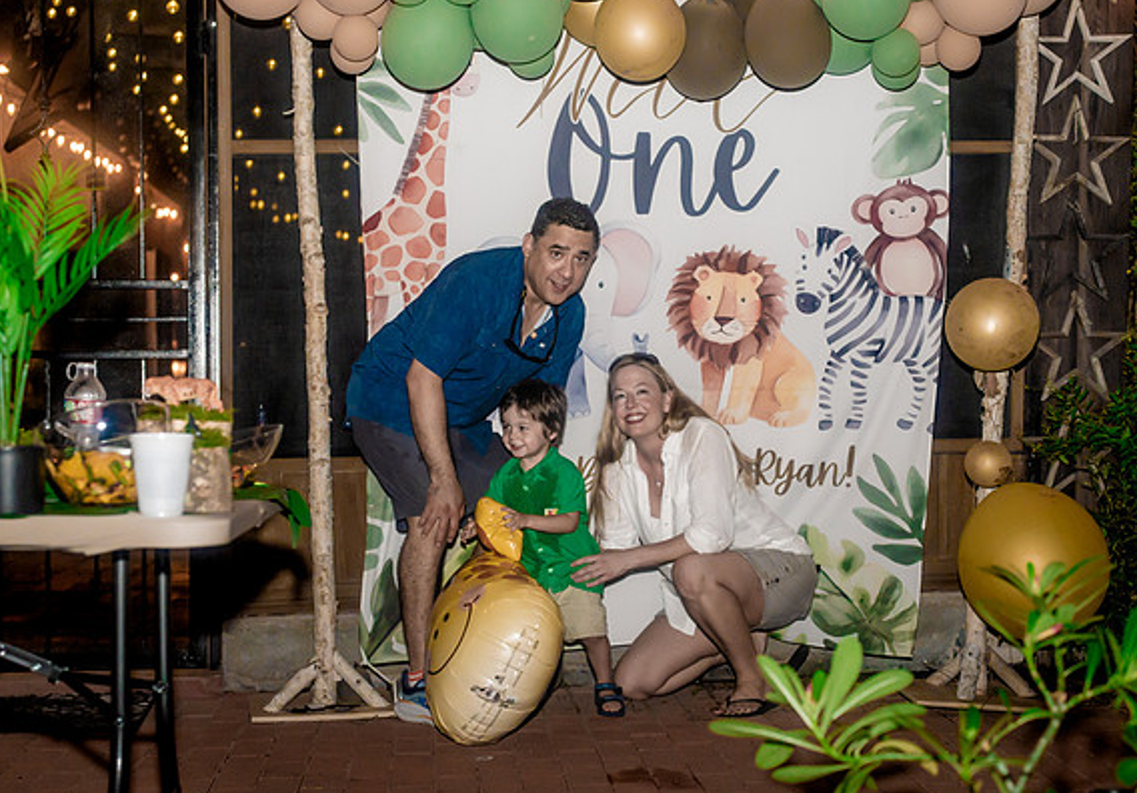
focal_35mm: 59
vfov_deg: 23.7
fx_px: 1890
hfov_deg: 33.5
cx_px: 573
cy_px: 422
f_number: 3.2
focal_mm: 49
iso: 2000
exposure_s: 1/200
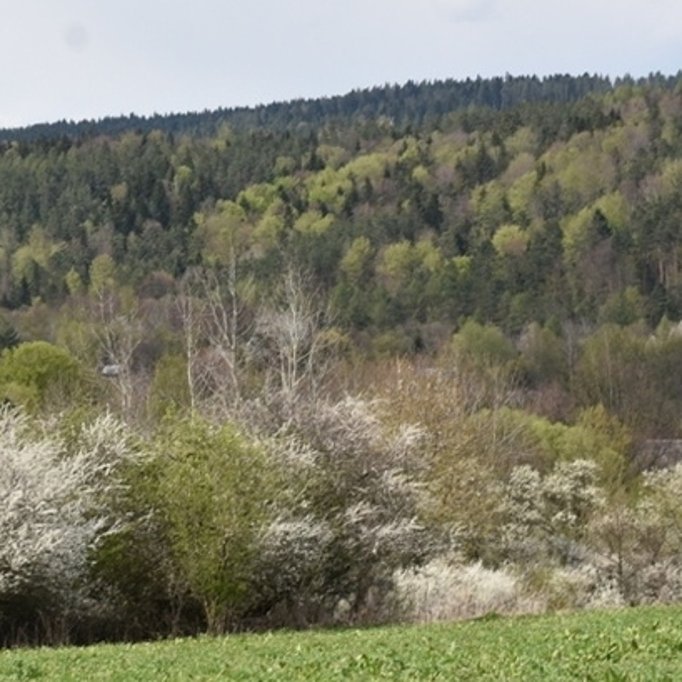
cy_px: 292
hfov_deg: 11.1
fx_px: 3500
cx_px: 90
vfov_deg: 11.1
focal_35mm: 157
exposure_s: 1/250
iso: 100
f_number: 8
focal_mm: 50
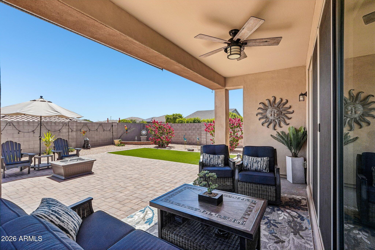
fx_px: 172
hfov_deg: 95.0
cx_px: 188
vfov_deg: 72.0
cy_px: 125
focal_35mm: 16
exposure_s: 1/1000
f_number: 8
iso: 400
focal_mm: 16.5
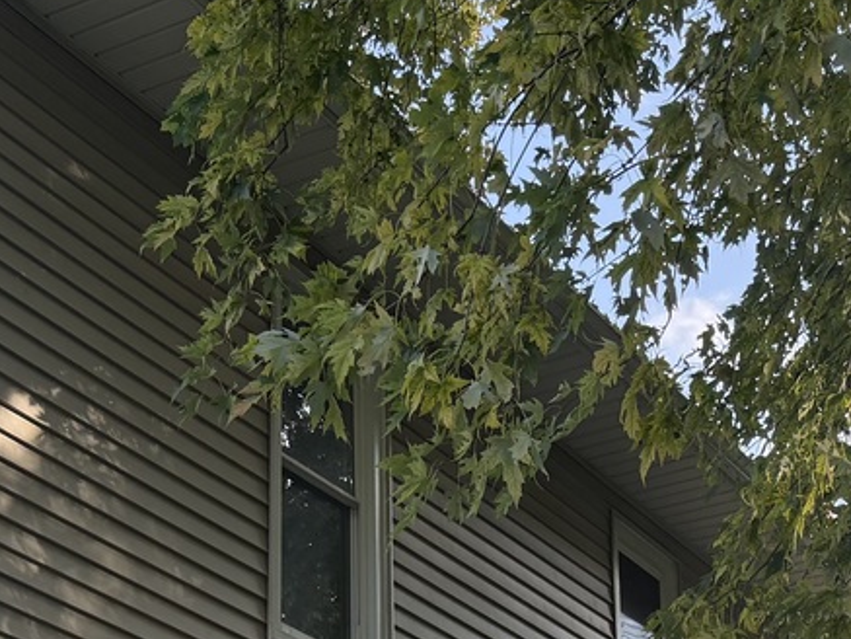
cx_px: 573
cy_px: 836
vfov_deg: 17.5
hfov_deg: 24.6
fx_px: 1943
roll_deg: +1.6
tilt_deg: +15.4
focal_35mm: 79
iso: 100
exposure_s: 1/909
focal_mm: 6.76
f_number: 1.78
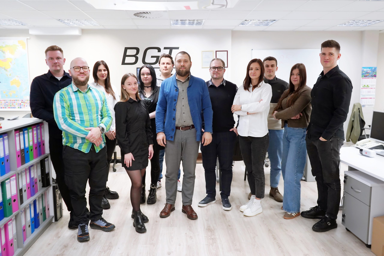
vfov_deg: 45.0
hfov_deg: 63.7
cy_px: 128
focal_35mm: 29
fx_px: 309
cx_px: 192
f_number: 4
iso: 2500
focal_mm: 29
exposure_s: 1/160
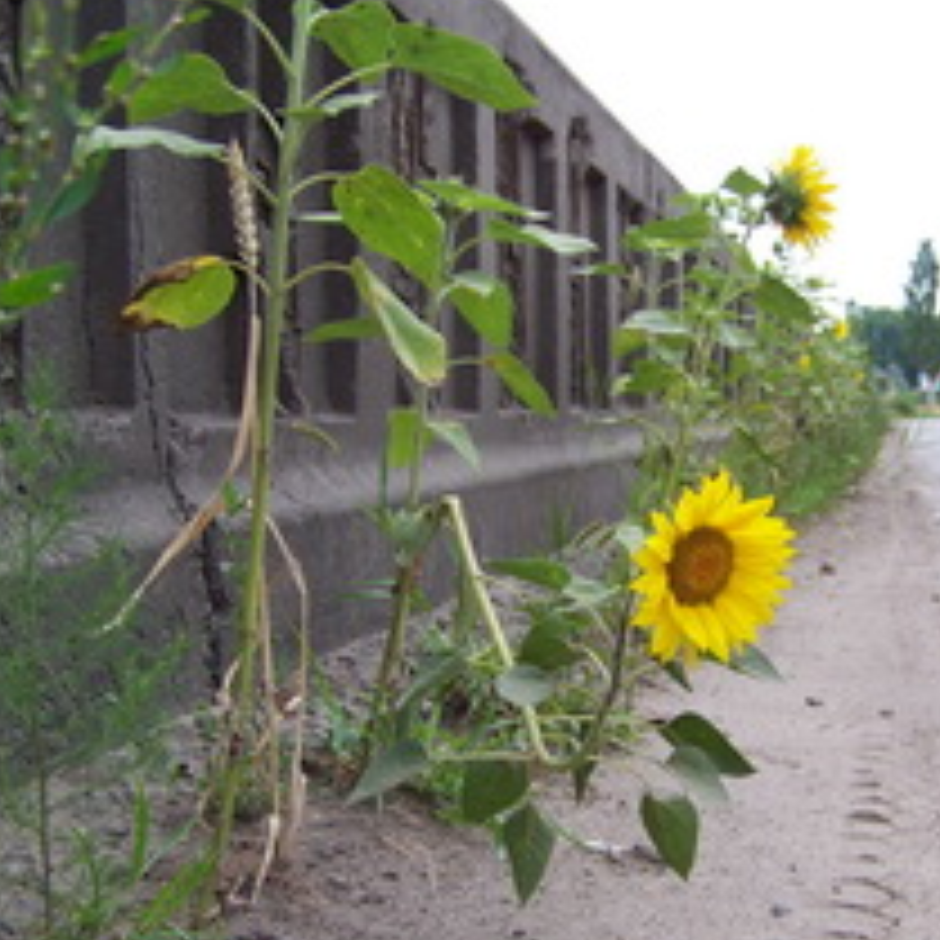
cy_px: 603
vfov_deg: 28.0
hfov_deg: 27.9
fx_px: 1874
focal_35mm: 61
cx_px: 666
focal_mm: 5.85
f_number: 2.8
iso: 64
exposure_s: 1/400
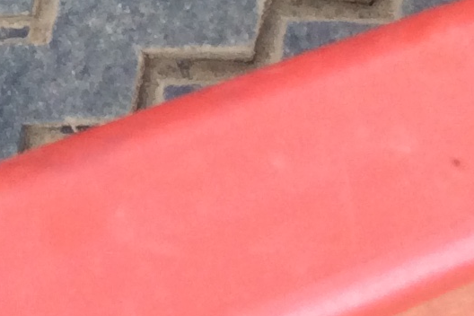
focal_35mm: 163
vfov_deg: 7.9
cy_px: -418
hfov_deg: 12.0
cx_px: -228
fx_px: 2146
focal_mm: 3.3
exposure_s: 1/120
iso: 50
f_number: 2.4
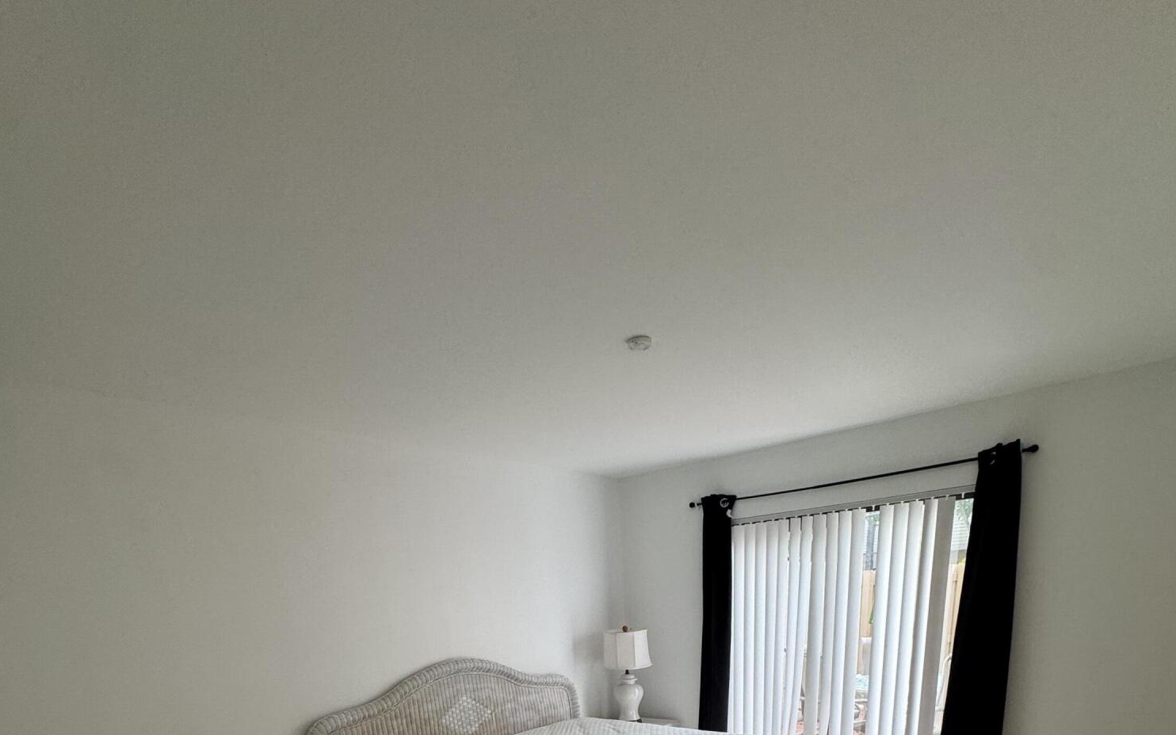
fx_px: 641
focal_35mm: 20
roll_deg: +3.0
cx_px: 590
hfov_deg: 85.1
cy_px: 787
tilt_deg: -15.0
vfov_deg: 46.2
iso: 160
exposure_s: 1/120
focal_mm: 2.22
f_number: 2.2
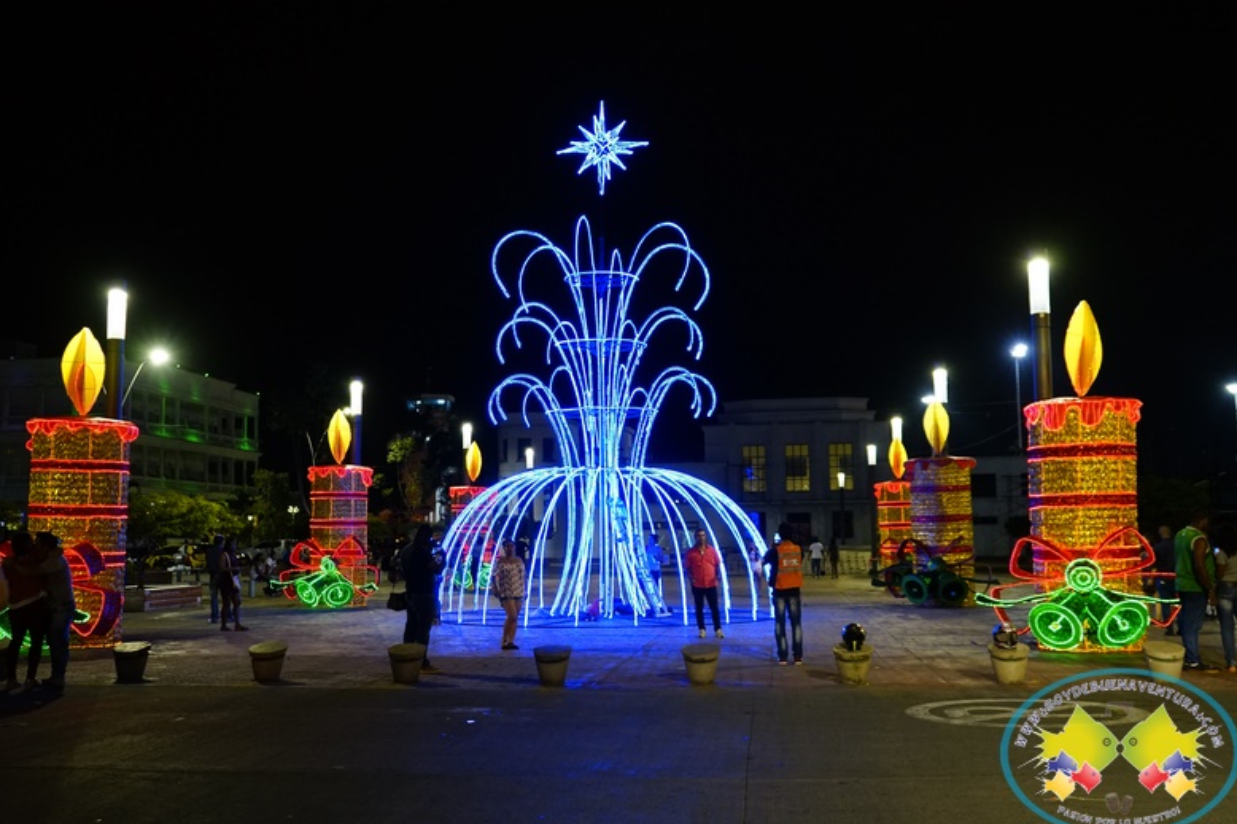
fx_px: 1236
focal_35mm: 36
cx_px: 611
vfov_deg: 36.8
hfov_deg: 53.2
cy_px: 419
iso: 2500
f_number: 4
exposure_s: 1/50
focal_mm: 35
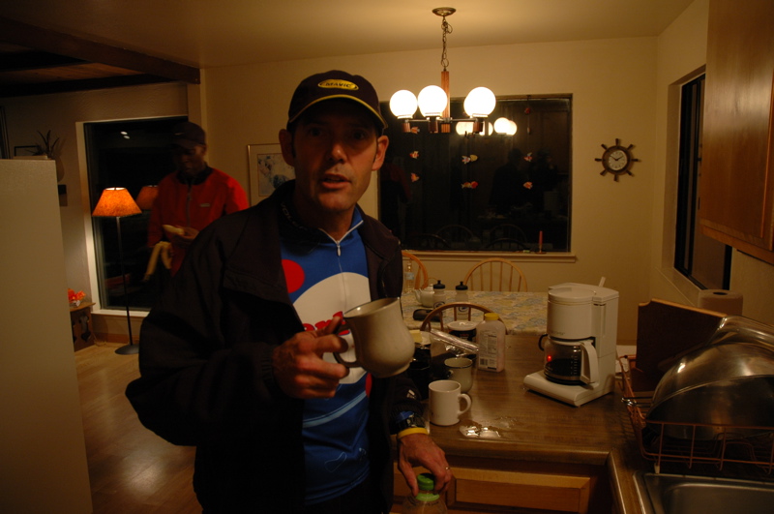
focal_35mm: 27
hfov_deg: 67.5
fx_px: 580
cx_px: 387
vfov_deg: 47.8
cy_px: 257
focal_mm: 18
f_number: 3.5
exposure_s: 1/15
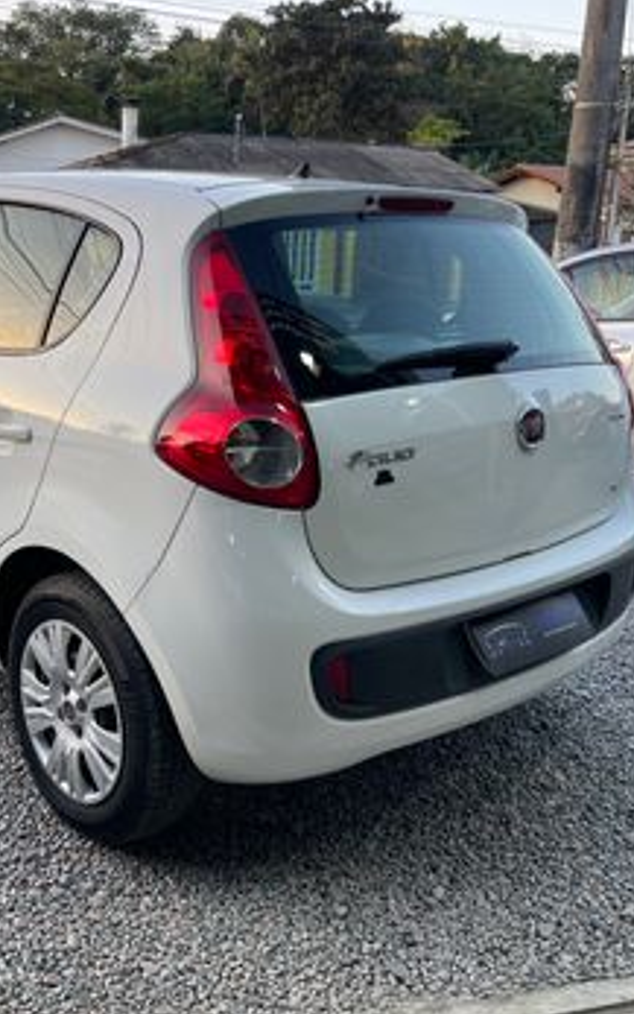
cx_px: 184
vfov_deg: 54.0
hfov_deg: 34.8
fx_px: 995
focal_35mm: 36
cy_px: 508
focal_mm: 5.1
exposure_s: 1/129
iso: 32
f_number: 1.6
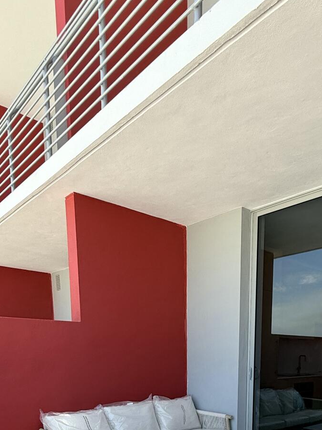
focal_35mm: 31
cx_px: 213
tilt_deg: -8.9
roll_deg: -0.7
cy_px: 419
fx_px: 385
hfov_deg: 44.8
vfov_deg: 49.1
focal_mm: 2.22
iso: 50
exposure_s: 1/408
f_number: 2.2
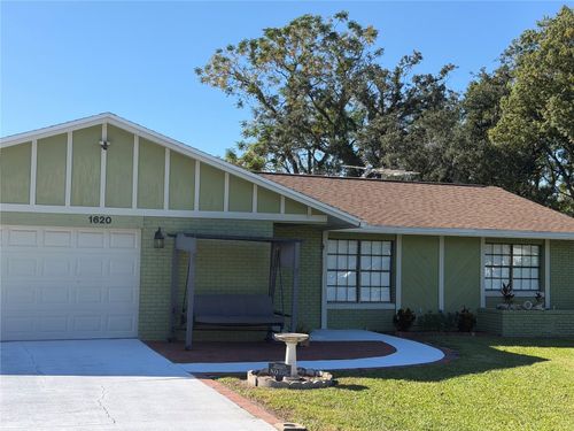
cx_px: 287
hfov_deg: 39.7
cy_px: 216
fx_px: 796
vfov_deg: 30.3
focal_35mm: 48
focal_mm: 6.76
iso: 64
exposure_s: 1/2865
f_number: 1.78
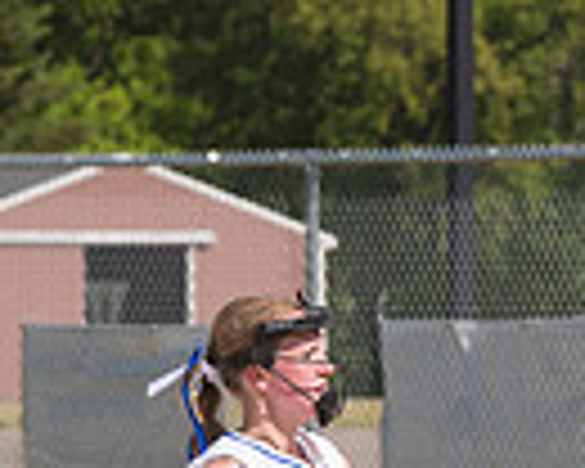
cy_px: 796
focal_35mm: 656
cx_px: 261
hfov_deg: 3.0
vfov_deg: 2.4
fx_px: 11358
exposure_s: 1/1600
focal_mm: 105
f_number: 5.6
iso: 250
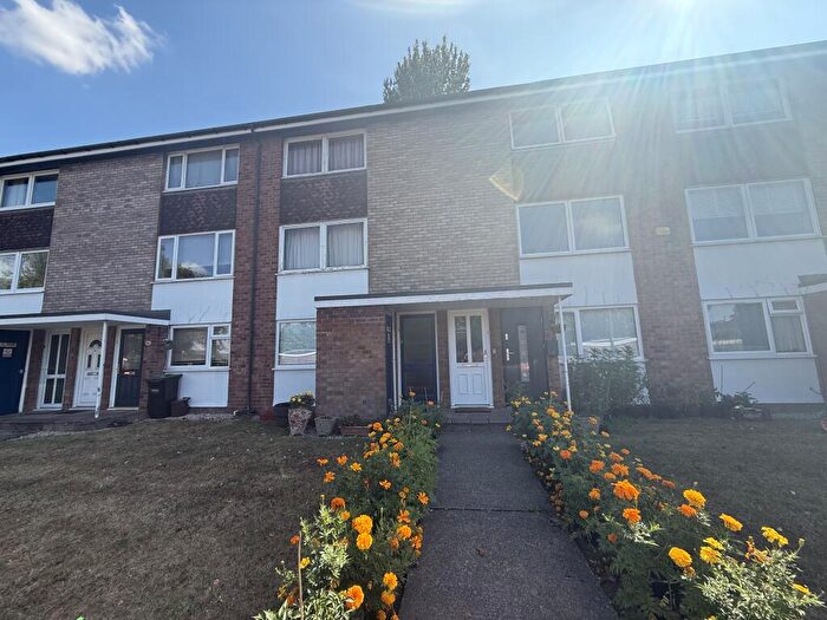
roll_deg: +1.6
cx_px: 414
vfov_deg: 85.7
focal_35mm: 14
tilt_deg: +8.4
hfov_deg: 102.1
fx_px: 334
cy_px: 310
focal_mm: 2.22
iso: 50
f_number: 2.2
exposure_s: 1/585
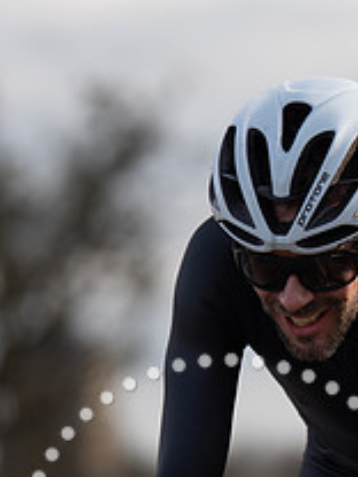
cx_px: 257
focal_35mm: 631
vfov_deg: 3.1
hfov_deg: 2.4
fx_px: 8701
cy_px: 367
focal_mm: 200
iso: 100
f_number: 4
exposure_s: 1/800
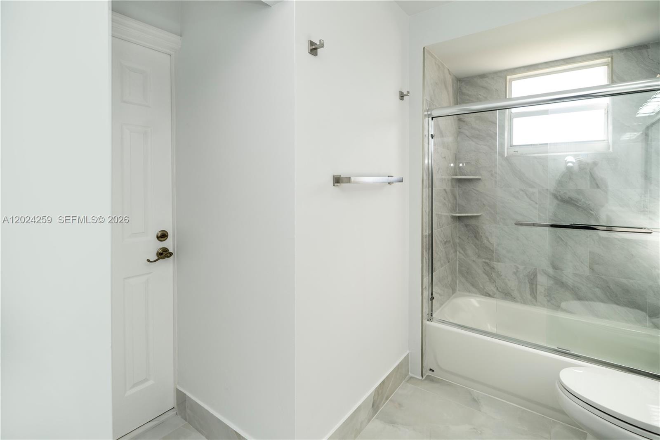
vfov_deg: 73.7
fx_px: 293
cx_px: 330
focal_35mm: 16
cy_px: 220
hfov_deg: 96.7
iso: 500
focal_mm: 16
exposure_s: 1/250
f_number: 3.2
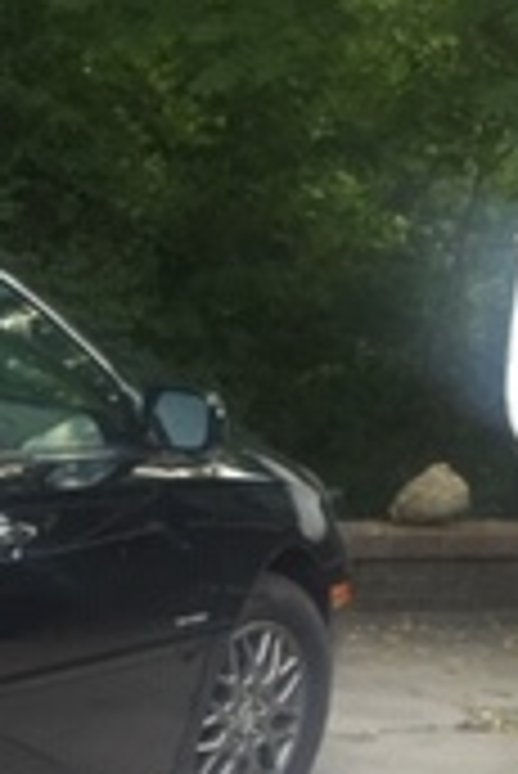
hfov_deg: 10.8
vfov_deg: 17.7
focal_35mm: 112
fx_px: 2412
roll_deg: -0.3
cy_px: 837
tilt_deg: -18.0
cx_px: -649
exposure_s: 1/120
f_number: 2.2
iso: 50
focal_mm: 4.15
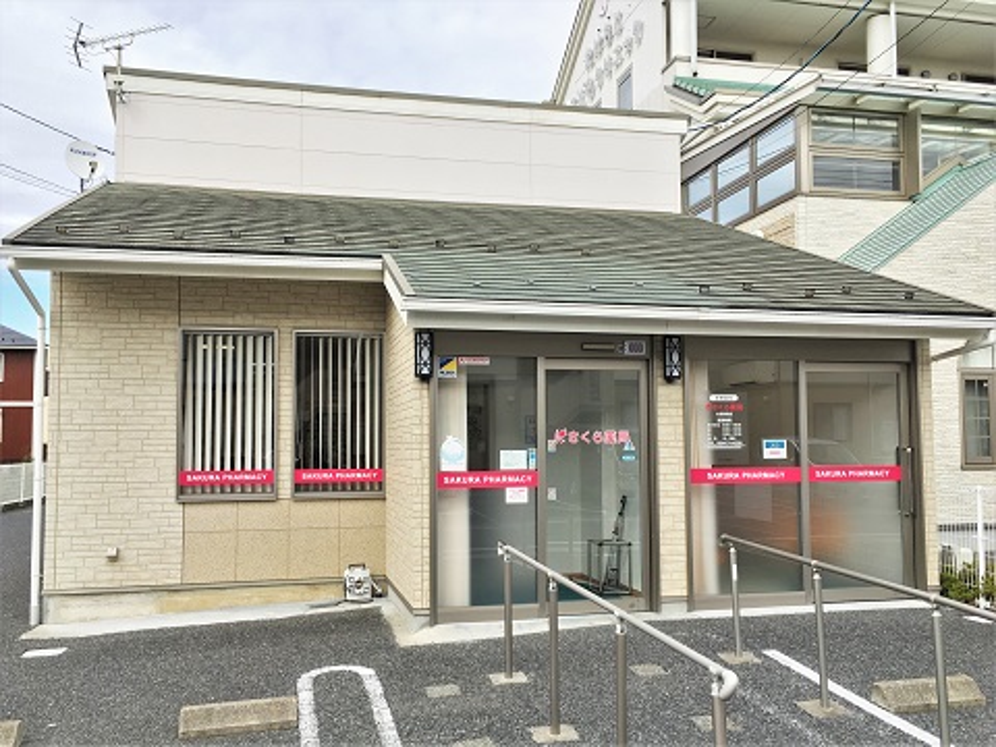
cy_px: 374
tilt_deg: +5.2
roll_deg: +0.5
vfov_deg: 48.2
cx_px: 498
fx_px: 834
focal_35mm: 29
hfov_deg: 61.7
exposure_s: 1/519
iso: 25
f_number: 2.2
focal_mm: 4.15
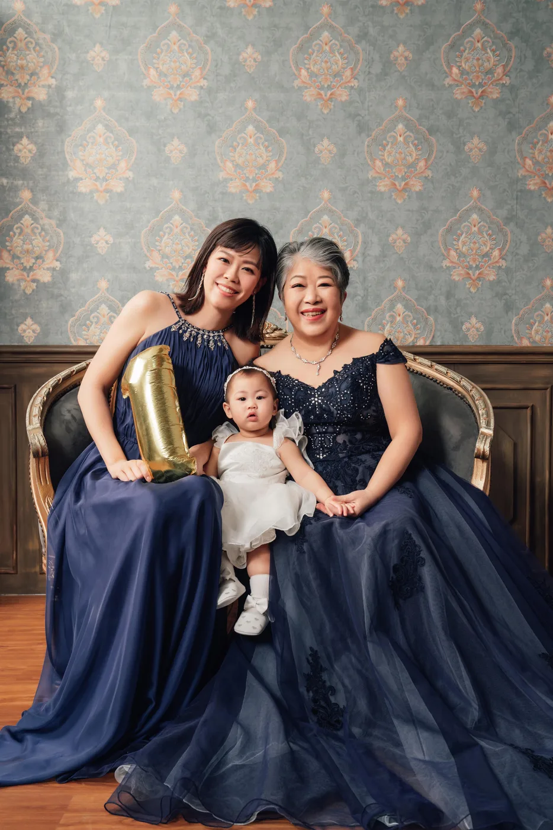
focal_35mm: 39
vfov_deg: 49.5
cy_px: 415
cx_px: 276
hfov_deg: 34.2
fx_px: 898
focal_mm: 39
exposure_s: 1/125
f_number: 5.6
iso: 400
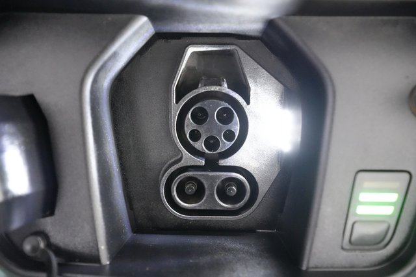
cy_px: 138
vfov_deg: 53.1
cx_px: 208
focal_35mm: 24
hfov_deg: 73.8
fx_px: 277
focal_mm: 24
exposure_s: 1/60
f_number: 2.8
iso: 12800
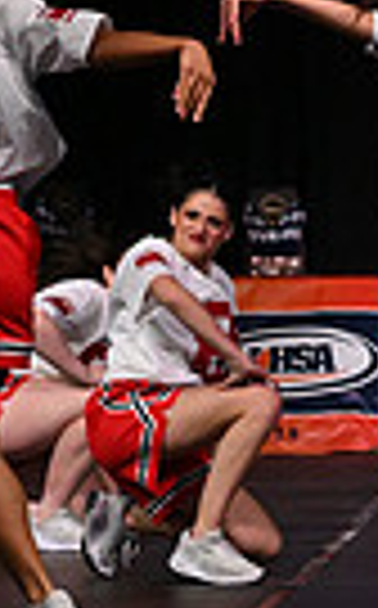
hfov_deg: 4.3
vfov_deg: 7.2
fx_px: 4795
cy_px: 236
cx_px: 1206
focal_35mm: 290
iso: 8000
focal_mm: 66
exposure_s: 1/1000
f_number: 4
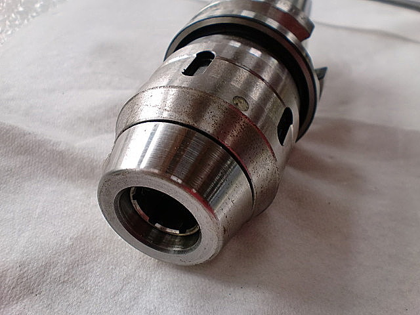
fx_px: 425
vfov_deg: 40.7
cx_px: 210
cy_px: 158
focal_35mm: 35
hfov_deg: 52.6
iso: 80
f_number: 3.1
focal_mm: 6.3
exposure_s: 1/60
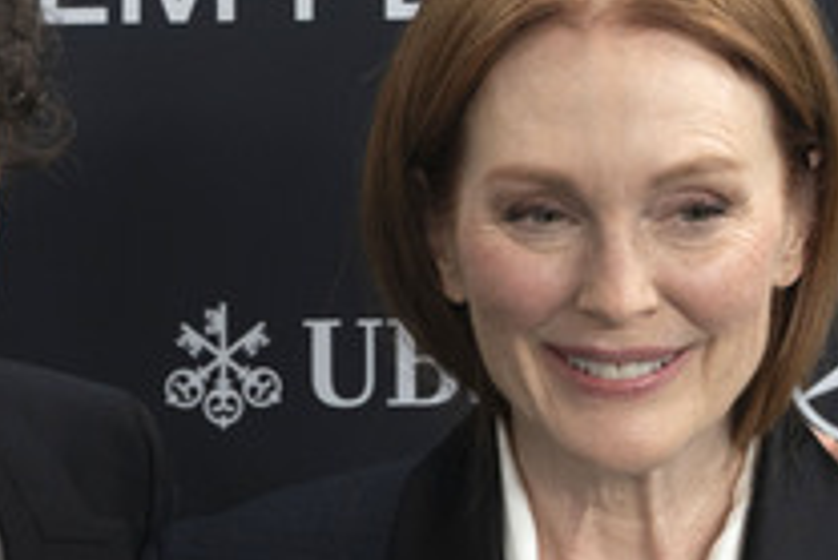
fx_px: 10785
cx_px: 115
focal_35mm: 463
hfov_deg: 4.4
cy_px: 300
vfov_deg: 3.0
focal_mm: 200
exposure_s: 1/500
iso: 2000
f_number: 6.3
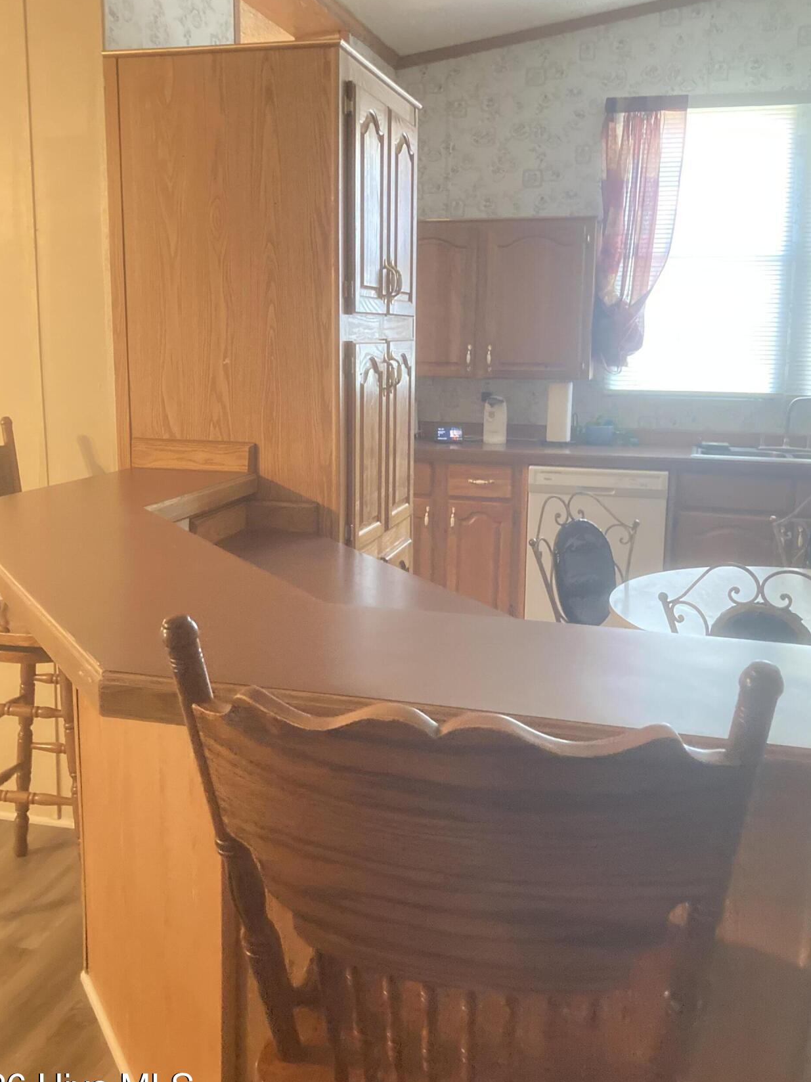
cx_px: 406
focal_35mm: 34
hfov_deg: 41.8
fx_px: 1062
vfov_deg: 53.9
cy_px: 491
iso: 640
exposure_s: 1/30
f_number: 1.8
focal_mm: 3.99
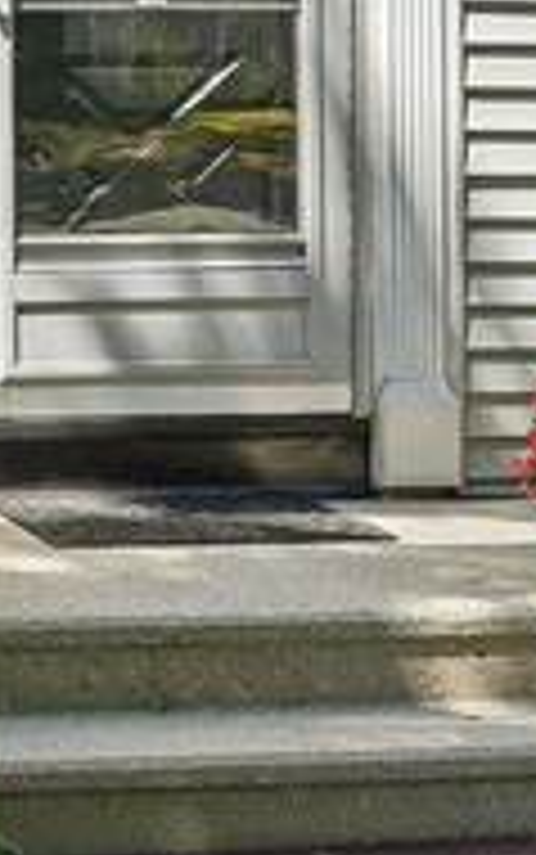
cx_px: 167
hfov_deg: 11.5
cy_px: -502
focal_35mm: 113
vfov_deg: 16.4
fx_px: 2647
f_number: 6.3
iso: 100
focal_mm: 16.5
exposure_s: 1/250
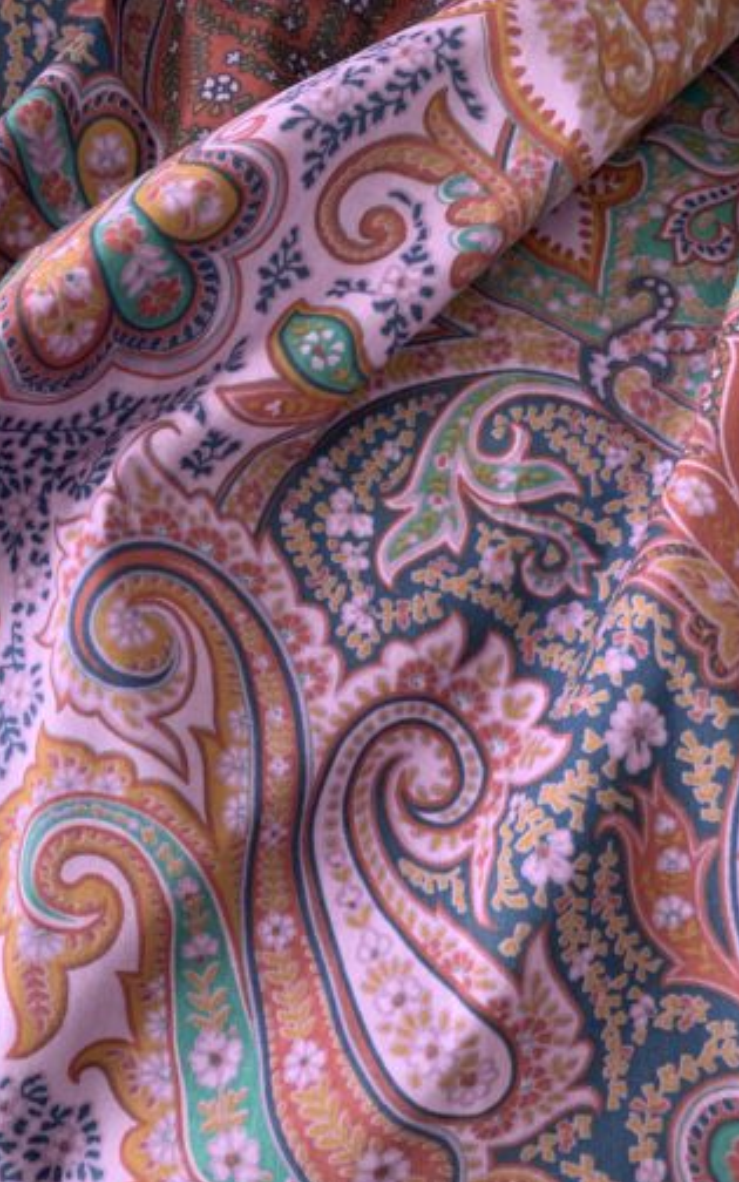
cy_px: 598
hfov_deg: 44.4
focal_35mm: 28
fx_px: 902
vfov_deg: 66.5
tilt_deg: -77.5
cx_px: 310
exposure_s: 1/59
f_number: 1.8
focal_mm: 4.25
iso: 400
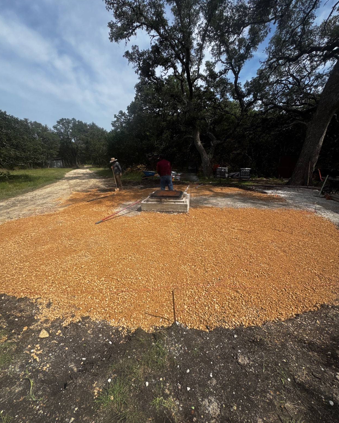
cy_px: 215
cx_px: 168
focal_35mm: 15
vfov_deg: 96.8
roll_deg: +1.9
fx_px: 188
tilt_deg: -19.5
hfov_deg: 84.0
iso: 40
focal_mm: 2.22
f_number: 2.2
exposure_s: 1/2342
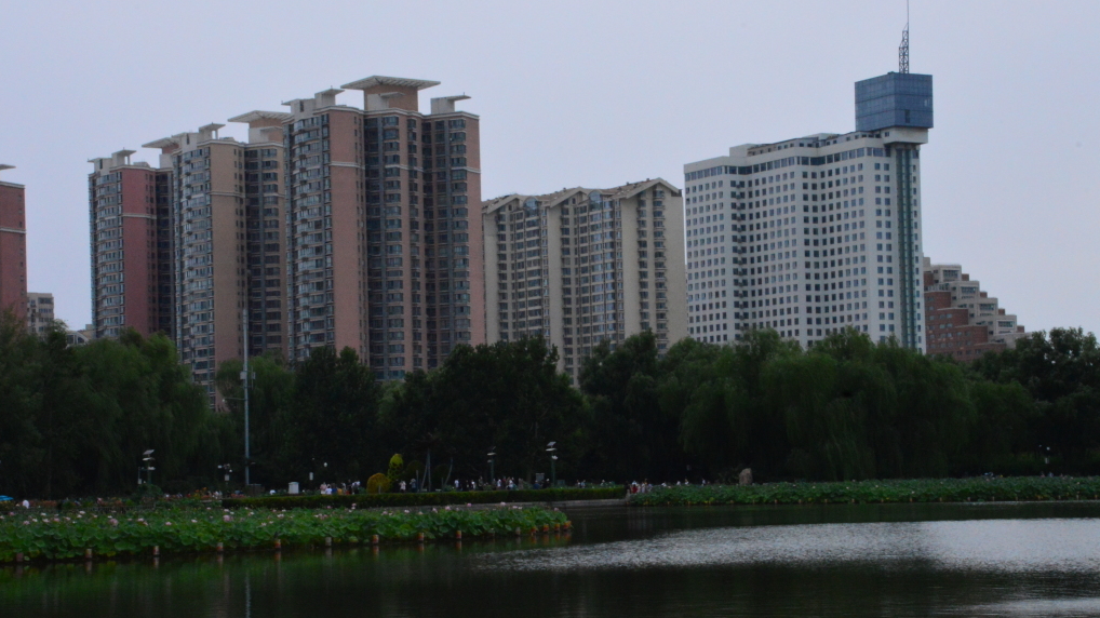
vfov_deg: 15.3
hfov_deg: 26.9
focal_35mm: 79
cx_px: 549
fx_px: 2304
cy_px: 324
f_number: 32
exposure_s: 1/250
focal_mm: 50
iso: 2800
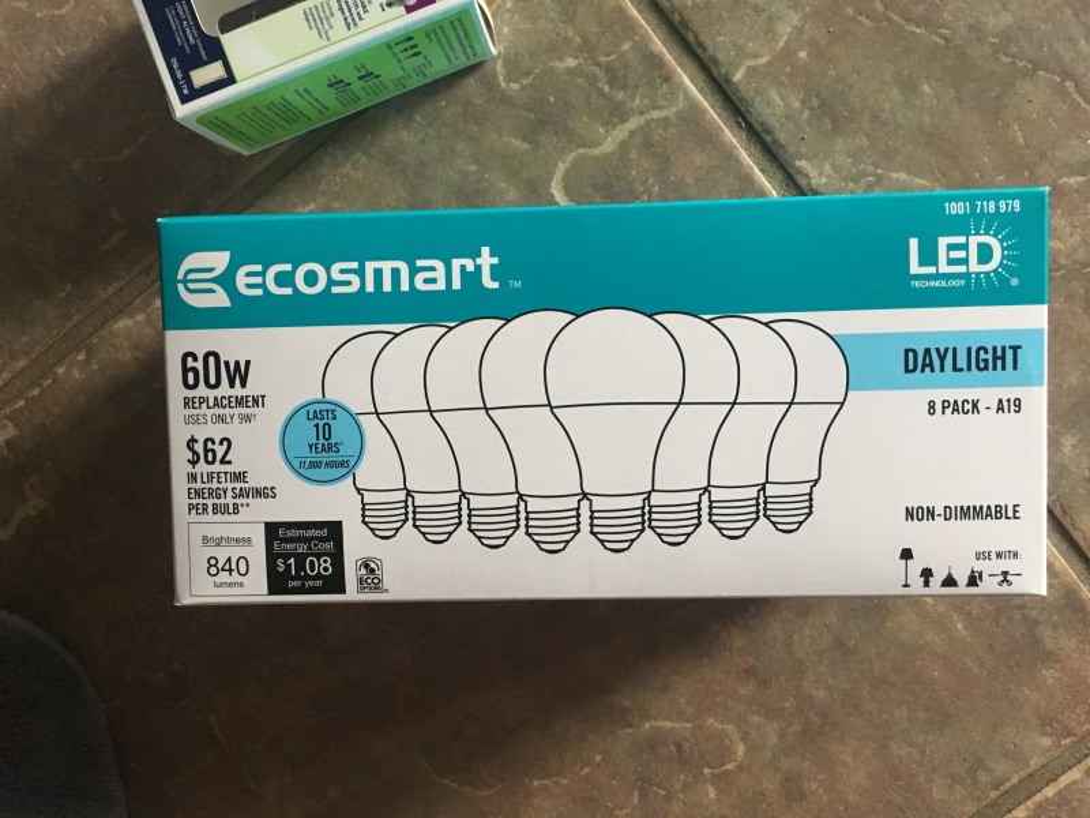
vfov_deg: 48.2
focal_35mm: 29
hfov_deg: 61.7
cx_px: 545
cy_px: 409
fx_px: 913
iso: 200
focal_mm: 4.15
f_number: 2.2
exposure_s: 1/20
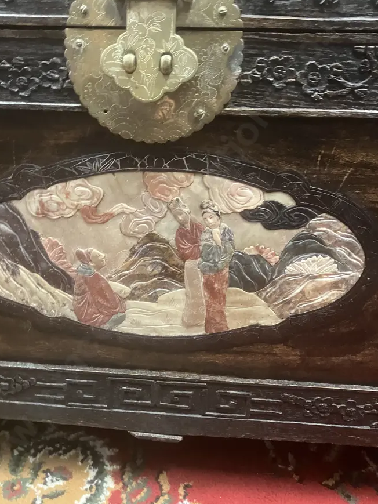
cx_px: 171
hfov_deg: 42.9
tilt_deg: -18.0
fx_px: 480
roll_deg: +0.4
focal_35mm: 33
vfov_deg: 55.3
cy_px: 235
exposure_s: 1/30
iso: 640
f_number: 1.8
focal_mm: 3.99
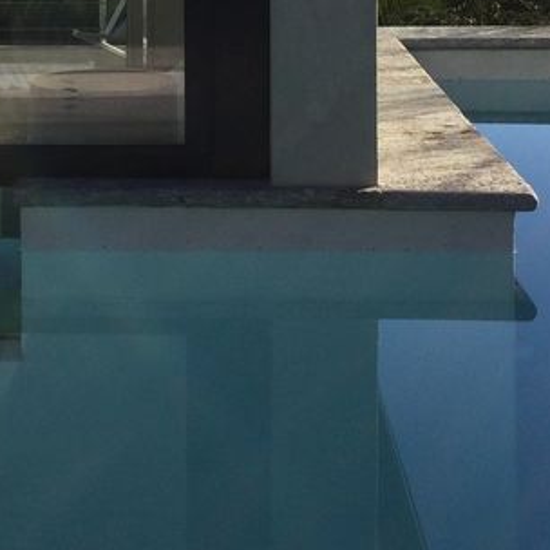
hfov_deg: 19.2
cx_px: 136
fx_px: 1618
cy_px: -16
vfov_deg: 18.7
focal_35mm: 90
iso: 25
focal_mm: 3.3
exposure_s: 1/1698
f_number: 2.4
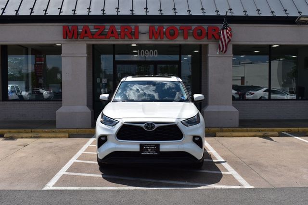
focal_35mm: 40
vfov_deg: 33.0
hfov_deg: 47.9
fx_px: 346
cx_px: 154
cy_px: 102
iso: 200
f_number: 11
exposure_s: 1/500
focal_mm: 27
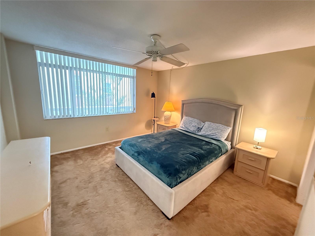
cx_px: 158
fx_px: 127
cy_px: 118
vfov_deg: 85.7
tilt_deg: -9.9
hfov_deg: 102.1
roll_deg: -3.0
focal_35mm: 14
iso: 1600
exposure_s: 1/40
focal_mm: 2.22
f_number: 2.2
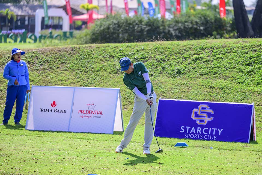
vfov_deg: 10.2
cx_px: 131
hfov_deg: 15.2
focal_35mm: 135
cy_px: 88
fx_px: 982
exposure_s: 1/10000
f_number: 2.8
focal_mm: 135
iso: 560
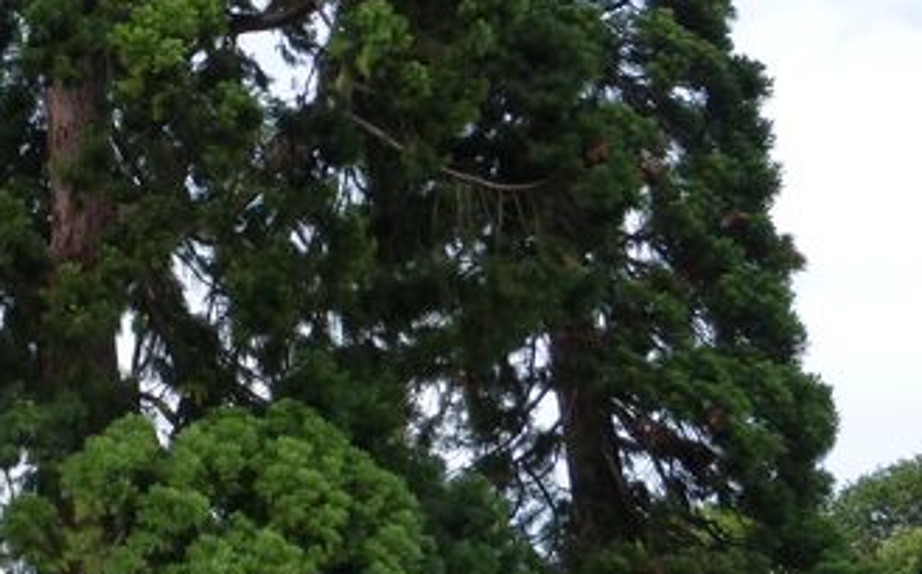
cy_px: 78
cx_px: 118
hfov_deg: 25.2
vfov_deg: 16.1
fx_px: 2008
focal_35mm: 80
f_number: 4
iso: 160
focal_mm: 5.4
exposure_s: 1/800
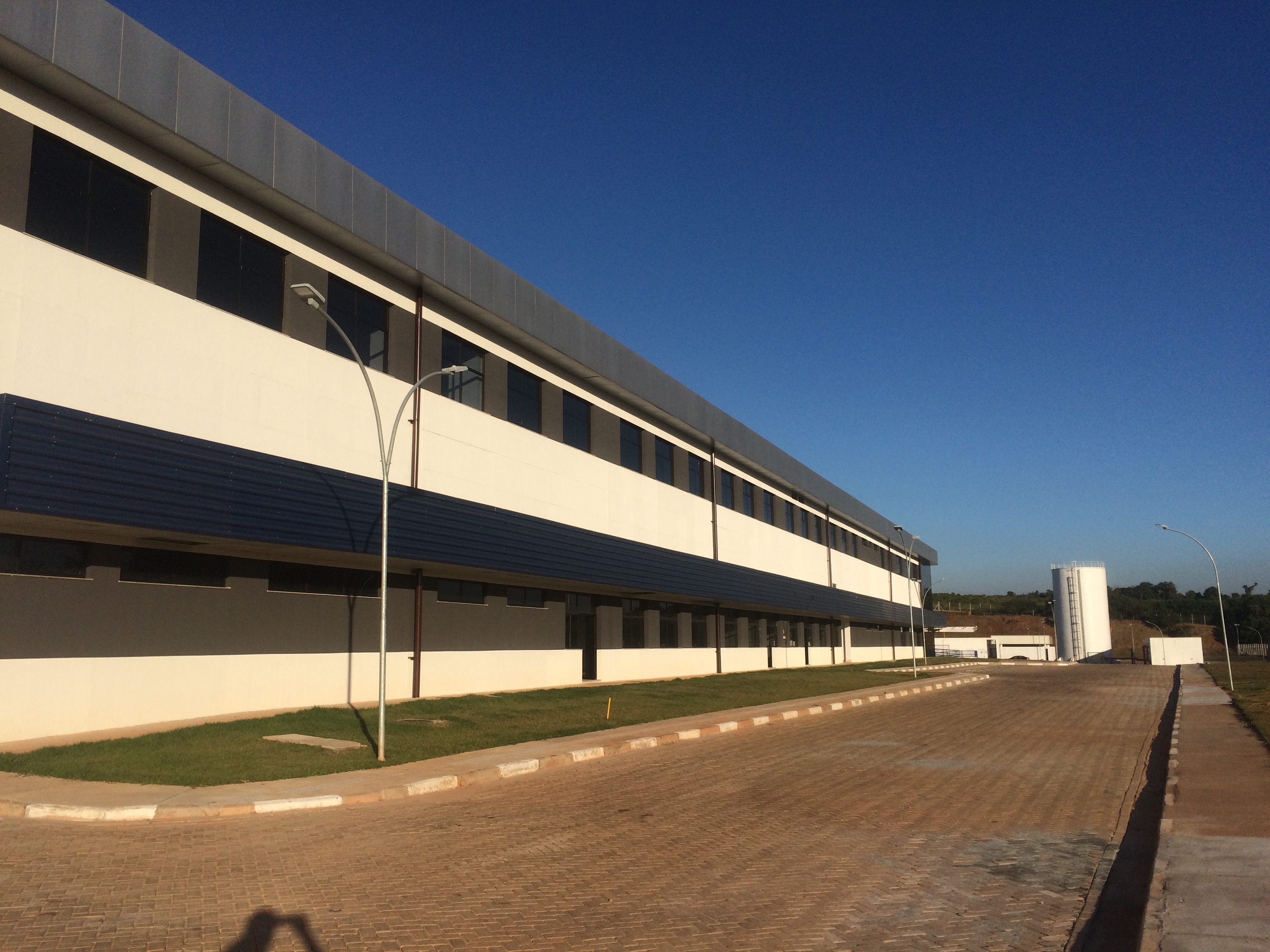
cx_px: 635
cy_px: 476
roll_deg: +0.8
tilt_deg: +8.4
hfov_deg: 61.7
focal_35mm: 29
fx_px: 1064
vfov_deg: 48.2
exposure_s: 1/4115
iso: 32
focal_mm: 4.15
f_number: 2.2
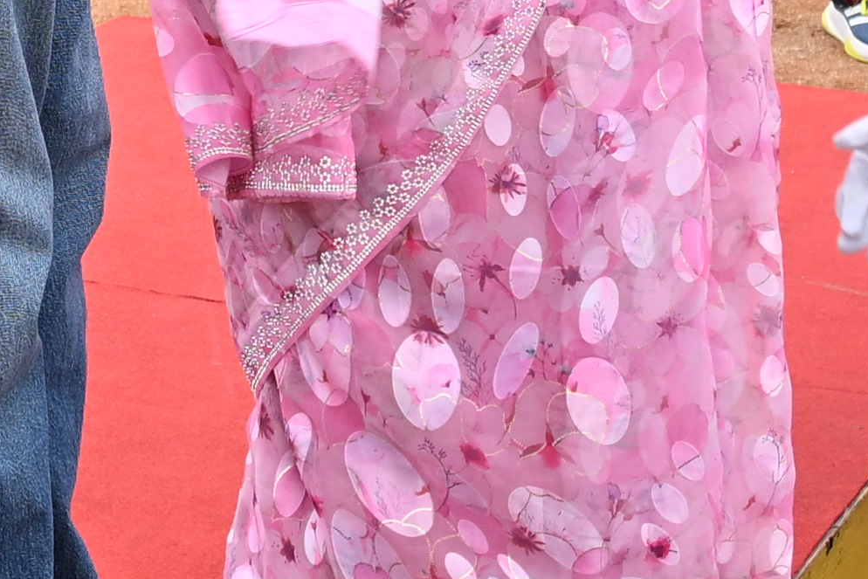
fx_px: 6178
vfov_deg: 5.3
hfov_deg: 7.9
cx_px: -225
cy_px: -602
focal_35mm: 256
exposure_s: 1/200
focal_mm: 30.5
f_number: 7.1
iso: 100
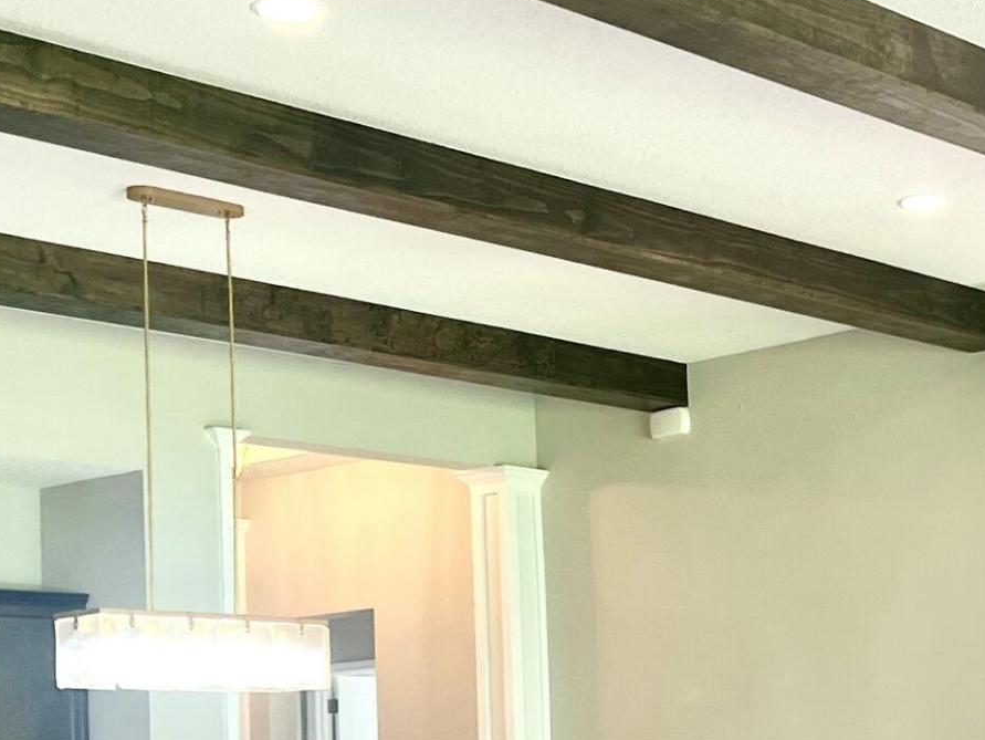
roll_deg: +2.8
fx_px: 2391
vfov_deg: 17.3
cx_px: 979
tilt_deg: +4.4
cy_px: 682
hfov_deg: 22.4
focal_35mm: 84
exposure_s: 1/120
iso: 125
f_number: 1.5
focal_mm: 5.7
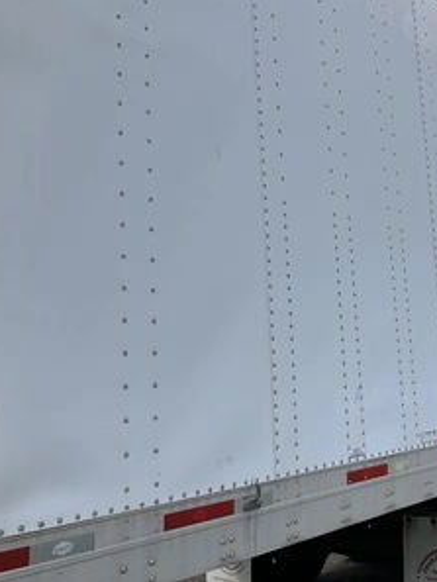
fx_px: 656
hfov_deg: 35.0
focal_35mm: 39
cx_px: 380
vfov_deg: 47.8
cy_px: 290
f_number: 1.8
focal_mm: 3
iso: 25
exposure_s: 1/1311
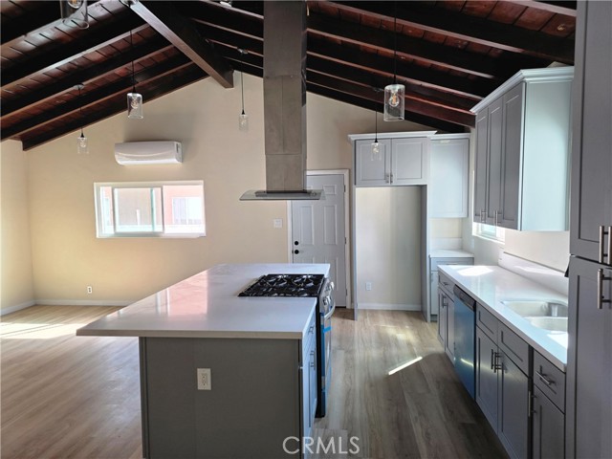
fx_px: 407
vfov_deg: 58.9
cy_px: 230
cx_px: 306
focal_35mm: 23
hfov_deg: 73.9
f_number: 1.7
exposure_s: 1/180
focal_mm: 6.25
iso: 64
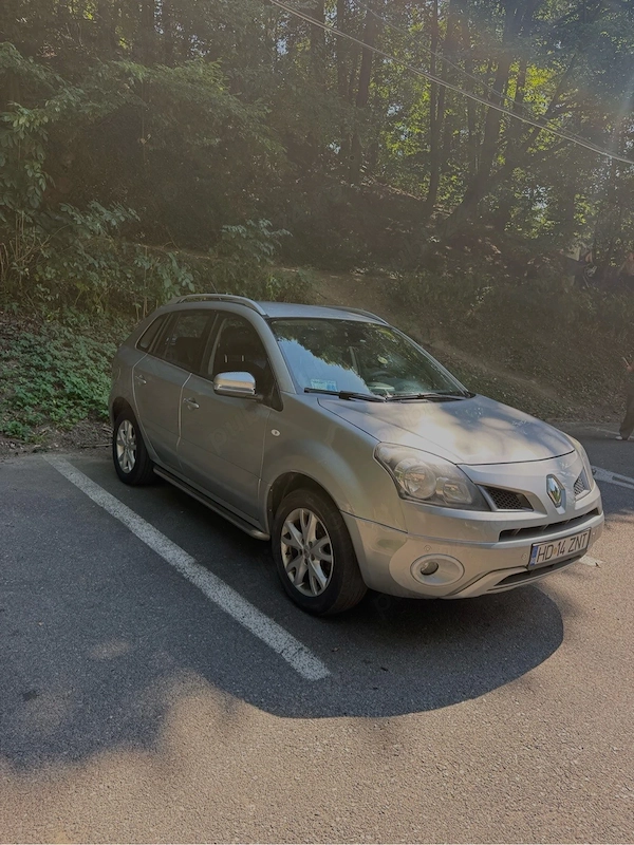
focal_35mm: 24
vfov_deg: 71.6
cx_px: 317
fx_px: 586
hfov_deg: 56.8
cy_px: 422
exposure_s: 1/450
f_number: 1.78
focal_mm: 6.76
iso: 100
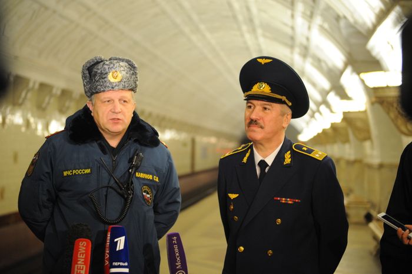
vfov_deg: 19.4
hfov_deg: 28.9
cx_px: 206
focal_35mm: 70
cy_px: 137
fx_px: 801
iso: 3200
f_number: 2.8
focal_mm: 70
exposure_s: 1/125
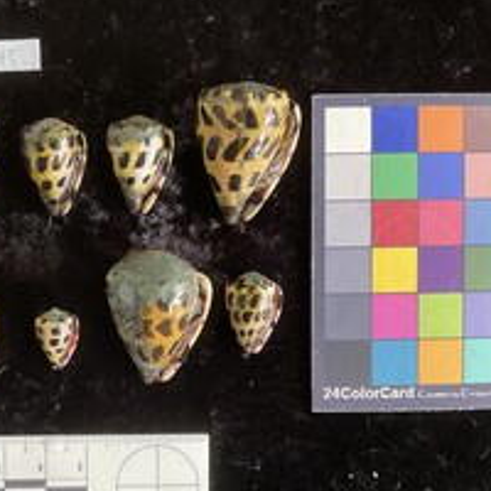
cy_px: 303
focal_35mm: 45
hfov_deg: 36.6
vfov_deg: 37.4
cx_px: 120
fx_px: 722
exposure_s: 1/60
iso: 125
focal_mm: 3
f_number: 1.8
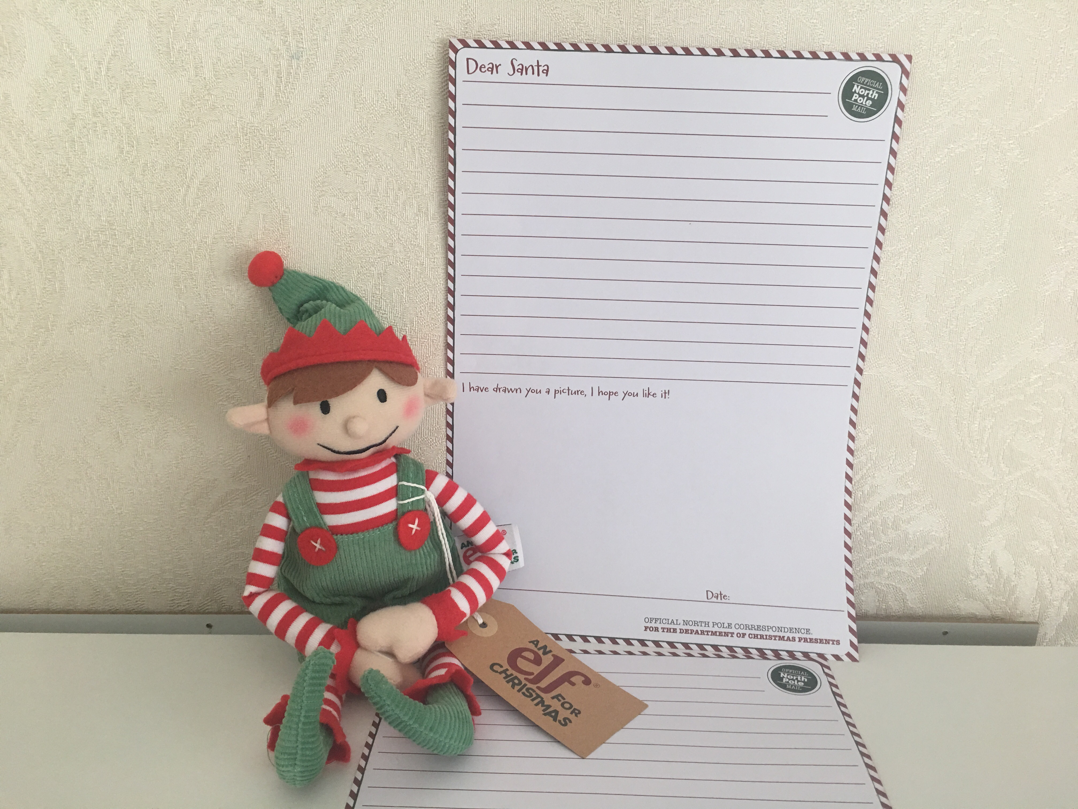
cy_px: 404
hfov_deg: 61.7
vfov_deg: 48.2
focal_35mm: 29
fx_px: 903
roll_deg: -0.5
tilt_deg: -17.1
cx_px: 539
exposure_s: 1/17
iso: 64
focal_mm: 4.15
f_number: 2.2
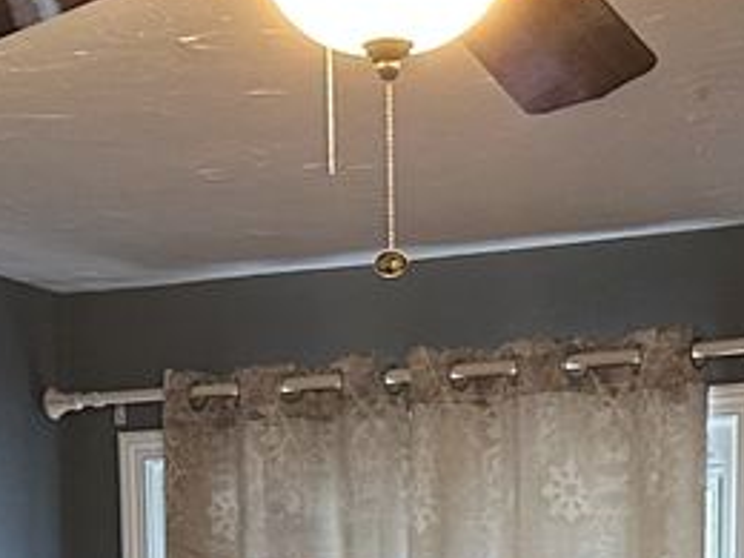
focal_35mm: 133
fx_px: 2859
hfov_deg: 14.8
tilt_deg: -8.1
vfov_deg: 10.1
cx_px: 349
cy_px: 1228
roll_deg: +0.9
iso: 400
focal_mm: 6.86
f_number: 1.78
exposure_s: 1/60
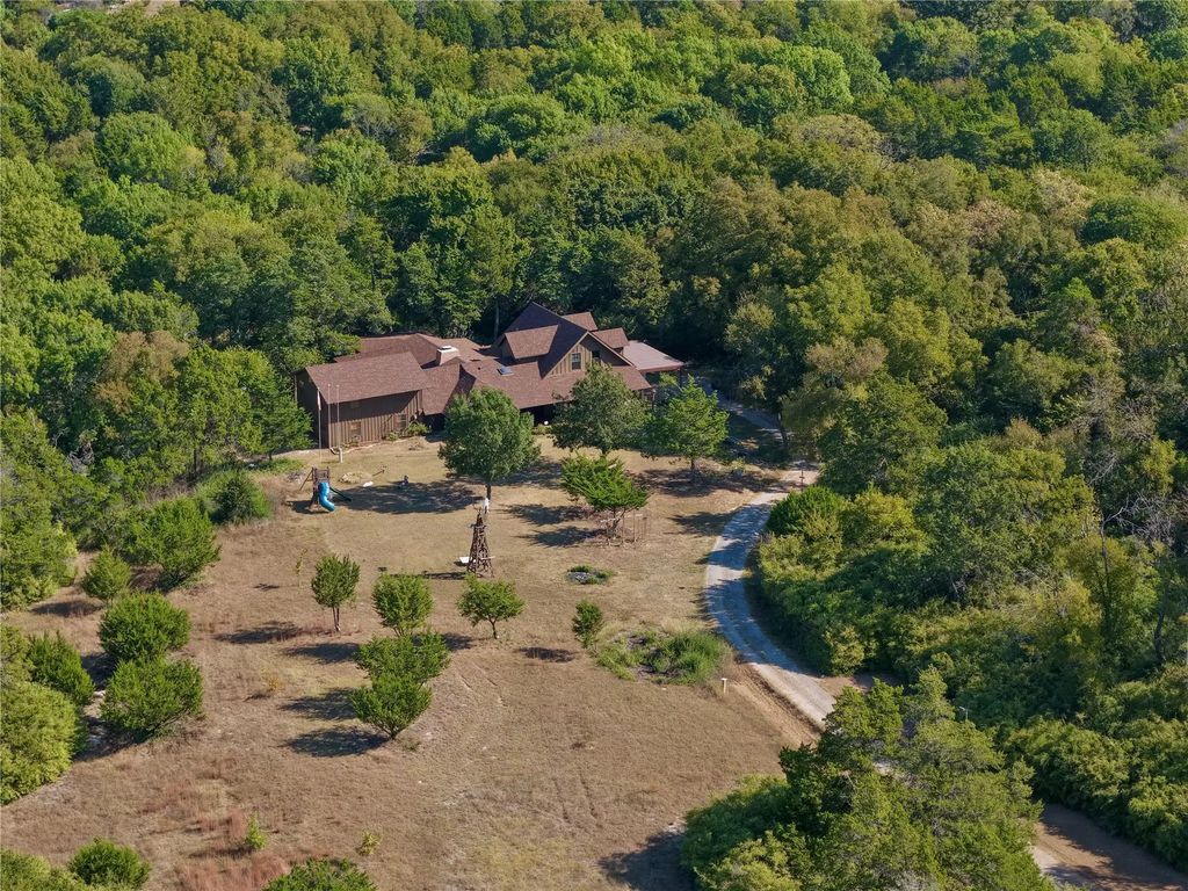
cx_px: 594
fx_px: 2402
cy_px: 446
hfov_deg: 27.8
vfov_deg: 21.0
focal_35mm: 70
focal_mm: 19.35
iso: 100
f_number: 2.8
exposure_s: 1/800
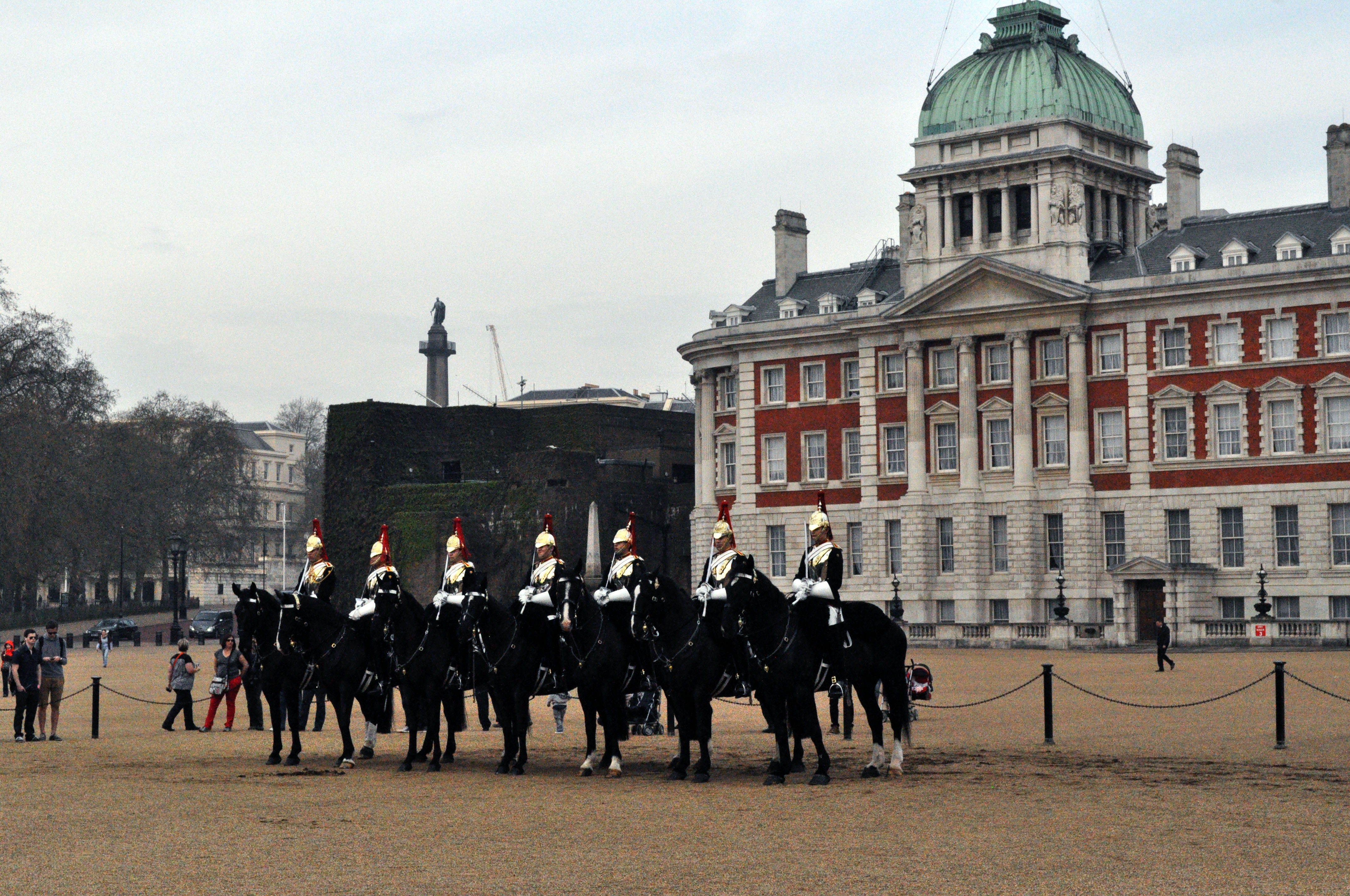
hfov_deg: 33.4
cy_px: 448
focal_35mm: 60
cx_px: 675
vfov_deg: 22.6
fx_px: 2247
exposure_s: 1/4000
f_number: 14
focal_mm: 40
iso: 3200
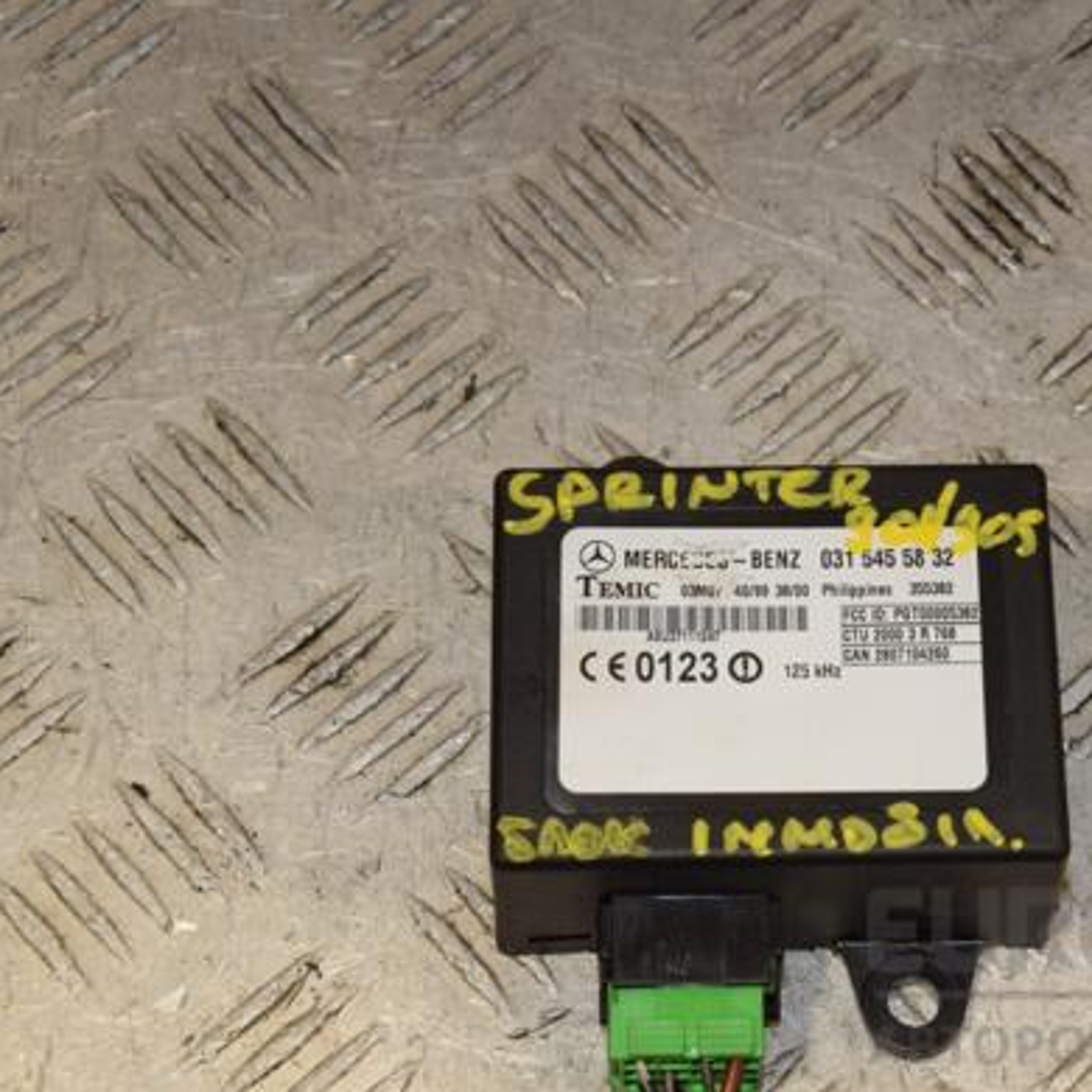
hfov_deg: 17.6
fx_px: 3498
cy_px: 557
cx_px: 815
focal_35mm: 98
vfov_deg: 17.7
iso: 800
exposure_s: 1/200
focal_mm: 50
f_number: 11
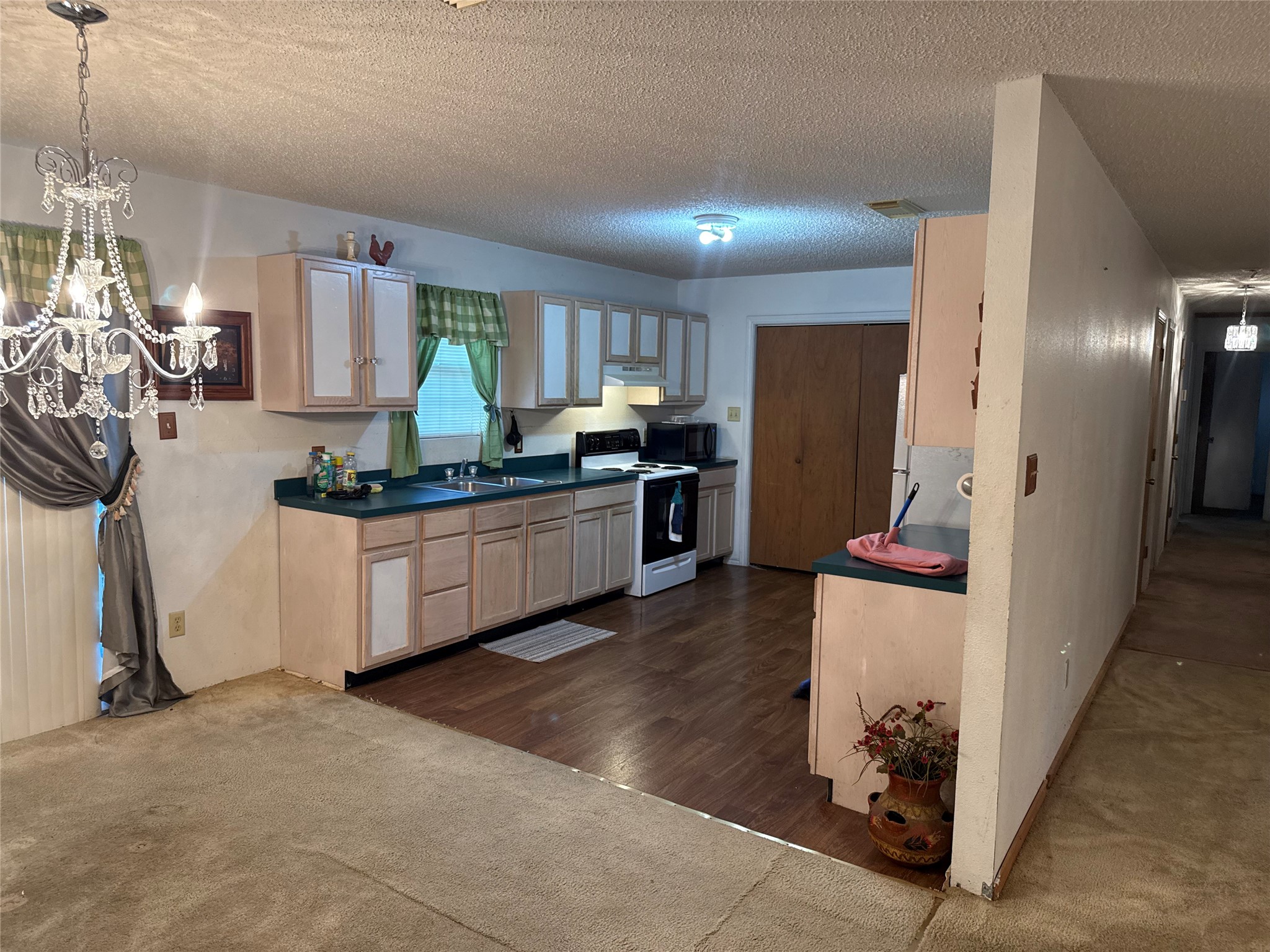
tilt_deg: -3.6
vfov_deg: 56.8
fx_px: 881
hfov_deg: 71.6
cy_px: 476
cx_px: 635
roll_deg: -1.7
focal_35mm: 24
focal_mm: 6.76
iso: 200
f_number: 1.78
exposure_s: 1/60
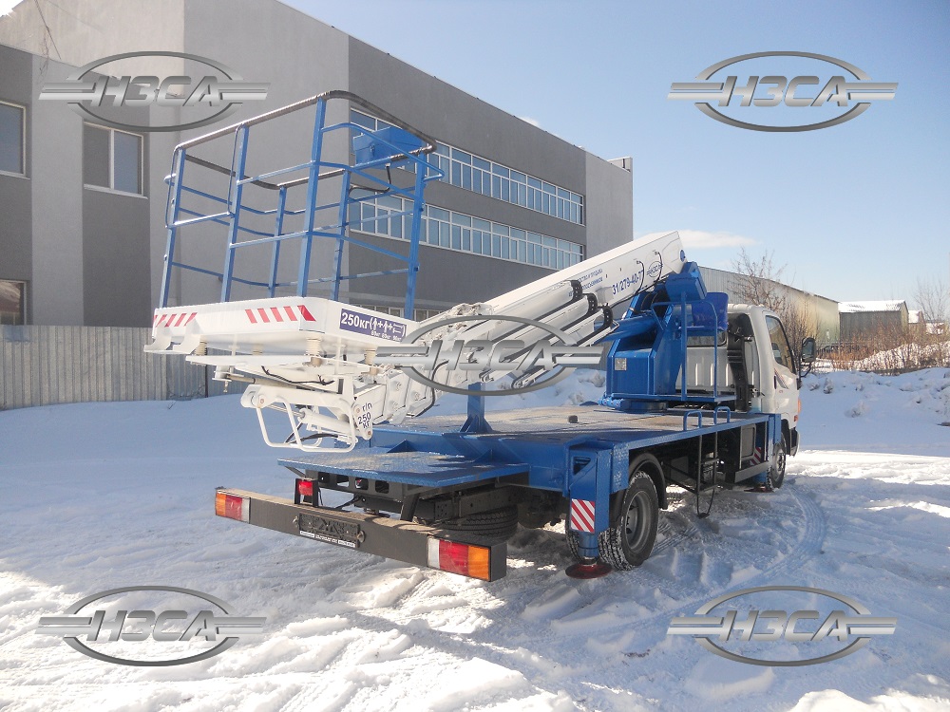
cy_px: 356
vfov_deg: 51.4
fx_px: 741
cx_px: 475
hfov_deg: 65.3
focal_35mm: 27
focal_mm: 4.9
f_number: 3.2
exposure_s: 1/1250
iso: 100
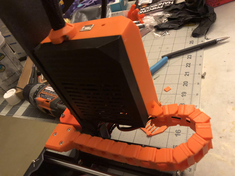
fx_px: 190
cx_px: 118
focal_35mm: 28
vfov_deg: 49.7
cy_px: 88
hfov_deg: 63.4
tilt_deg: -39.7
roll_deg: +23.8
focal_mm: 4
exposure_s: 1/4
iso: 100
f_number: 1.8
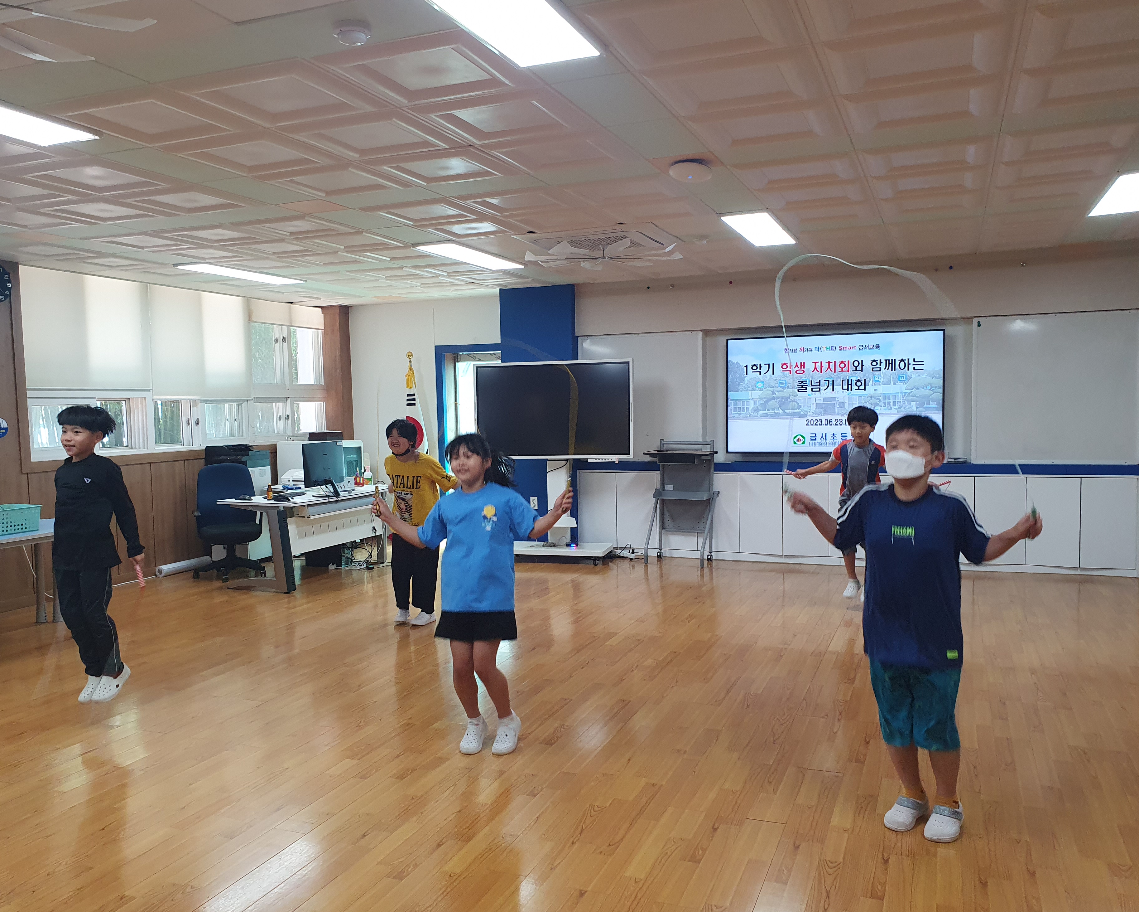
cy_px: 459
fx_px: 944
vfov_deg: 51.5
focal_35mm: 28
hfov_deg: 62.2
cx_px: 569
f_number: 2.4
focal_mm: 4.32
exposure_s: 1/120
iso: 160
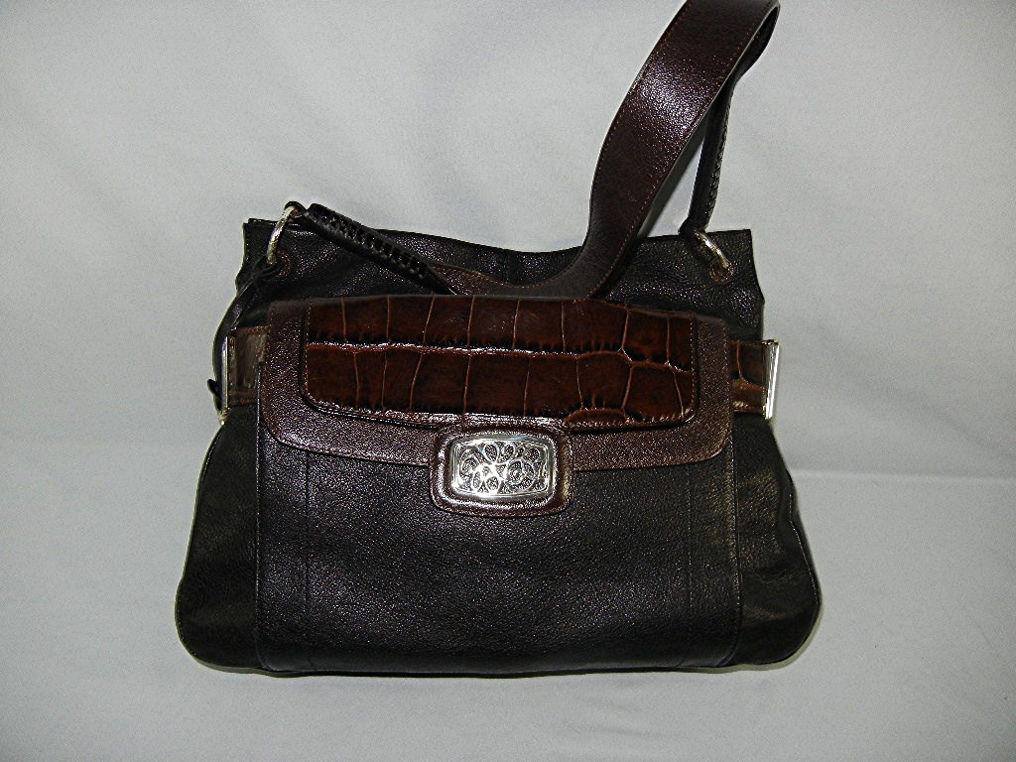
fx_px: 881
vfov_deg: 46.8
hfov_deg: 60.0
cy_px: 381
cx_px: 508
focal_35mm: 30
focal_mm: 5.4
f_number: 7
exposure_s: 1/30
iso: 200
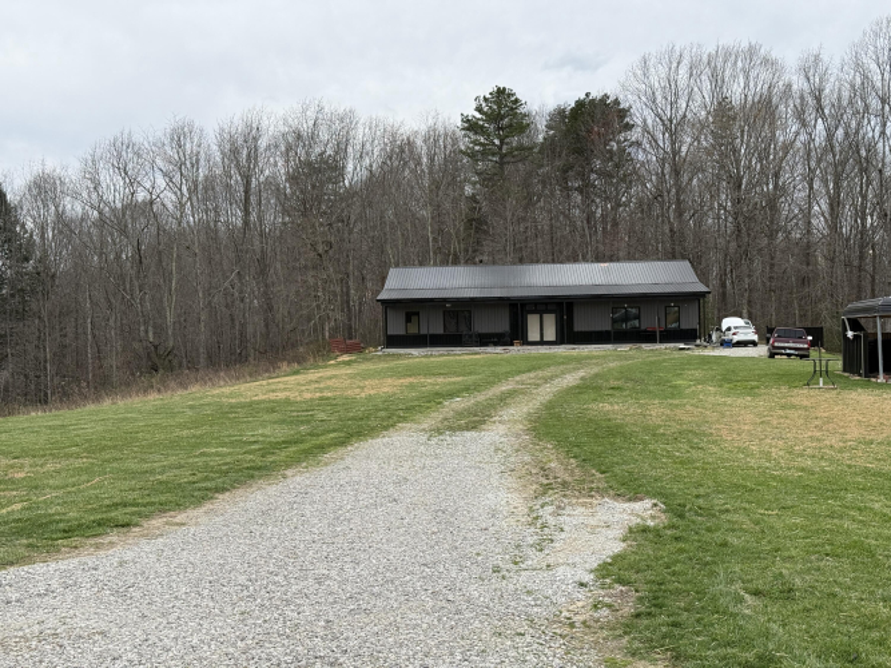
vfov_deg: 30.3
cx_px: 446
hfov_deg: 39.7
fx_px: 1235
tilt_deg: -0.8
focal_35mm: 48
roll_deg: +0.7
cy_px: 334
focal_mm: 6.76
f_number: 1.78
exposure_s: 1/2273
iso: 64
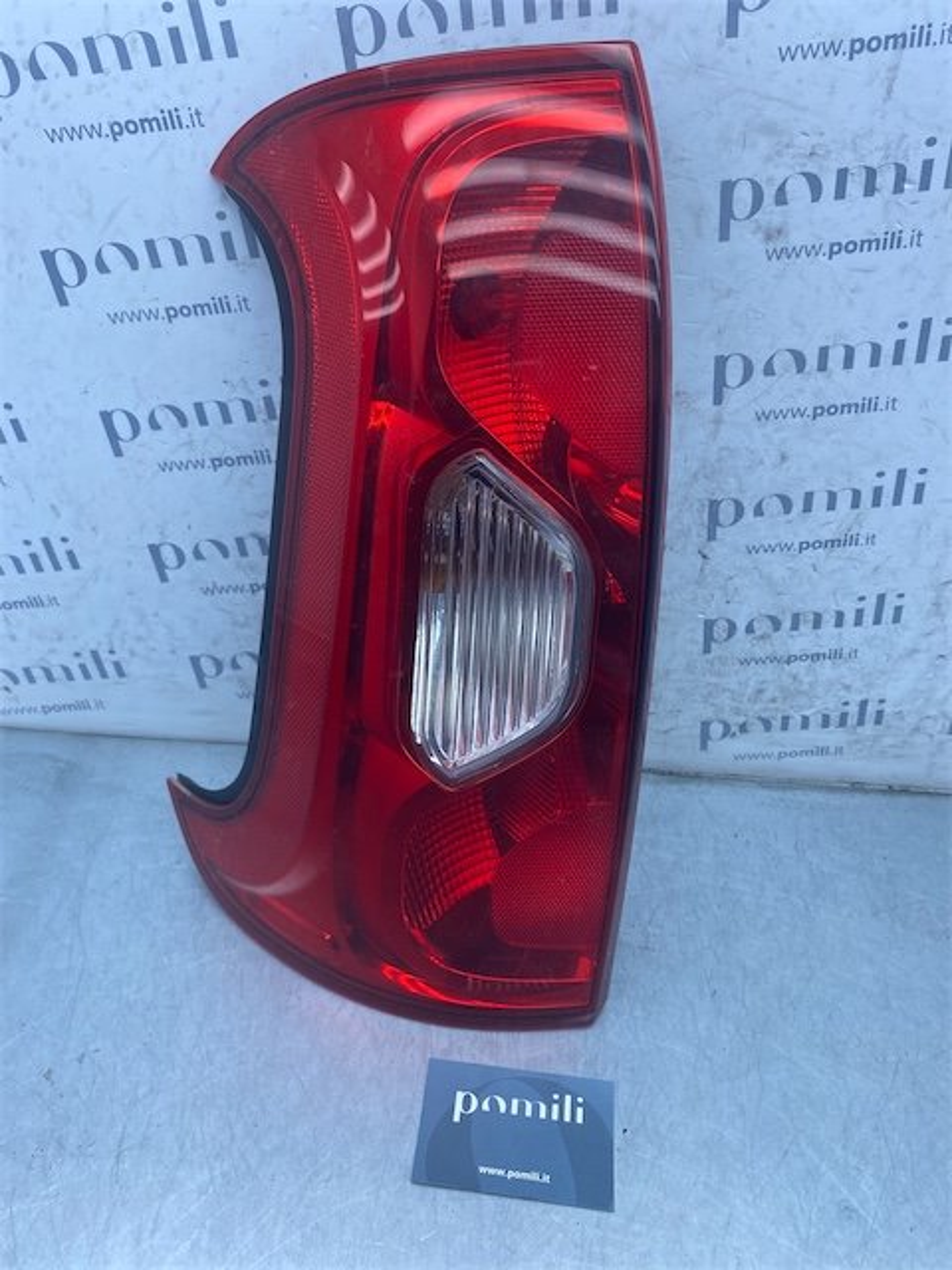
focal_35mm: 26
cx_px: 476
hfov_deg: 53.1
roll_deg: -6.3
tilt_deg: -37.5
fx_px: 953
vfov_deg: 67.3
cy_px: 635
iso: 32
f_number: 1.8
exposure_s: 1/647
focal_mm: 4.25
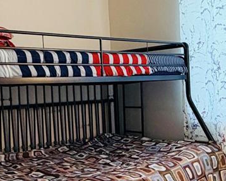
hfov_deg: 30.8
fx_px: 408
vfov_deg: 24.9
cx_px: 145
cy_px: 116
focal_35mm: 61
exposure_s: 1/60
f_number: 2.2
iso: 160
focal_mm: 2.22
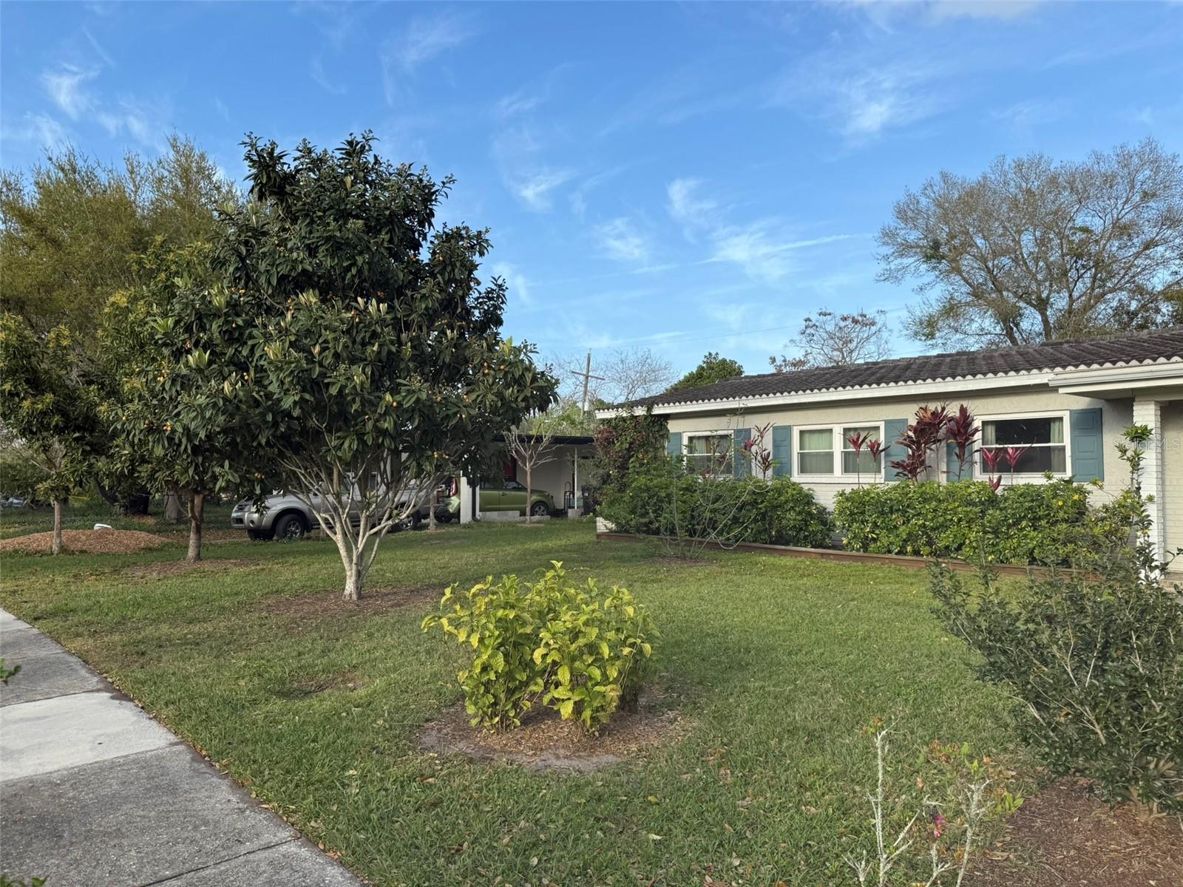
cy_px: 444
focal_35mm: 24
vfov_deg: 56.8
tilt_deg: +2.9
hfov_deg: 71.6
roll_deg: -0.3
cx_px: 592
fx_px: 820
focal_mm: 6.76
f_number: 1.78
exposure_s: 1/2110
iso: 80
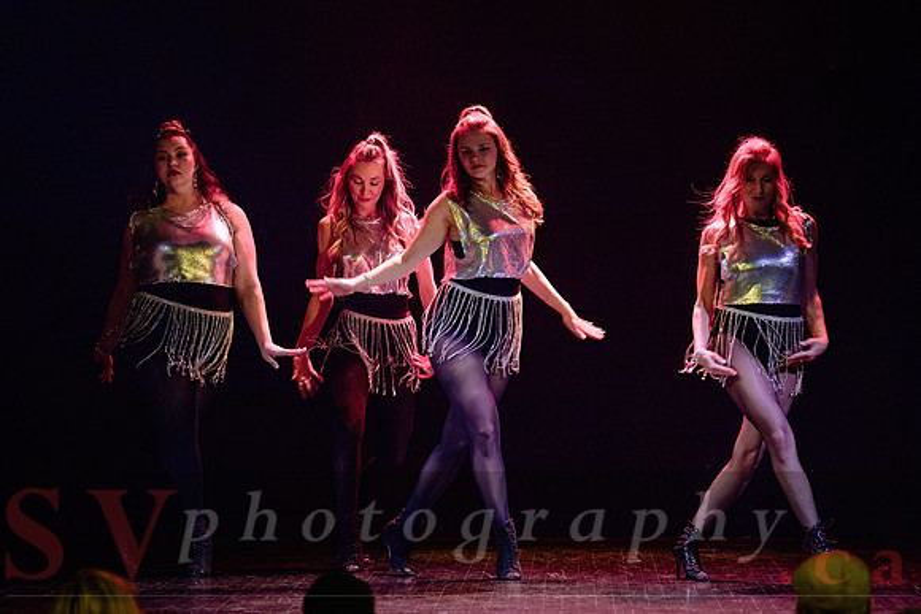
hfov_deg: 11.8
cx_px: 442
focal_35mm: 174
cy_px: 307
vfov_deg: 7.9
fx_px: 4446
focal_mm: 135
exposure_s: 1/200
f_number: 2.8
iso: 1600
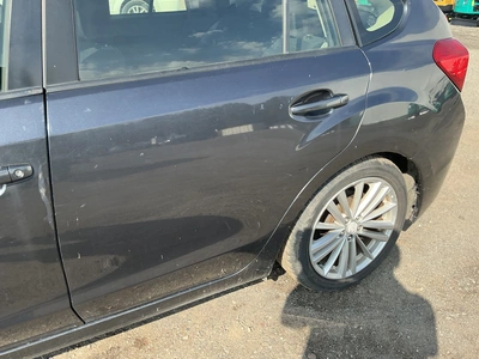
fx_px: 387
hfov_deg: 63.4
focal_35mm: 28
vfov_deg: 49.7
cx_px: 240
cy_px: 180
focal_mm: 3
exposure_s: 1/562
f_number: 1.8
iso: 25
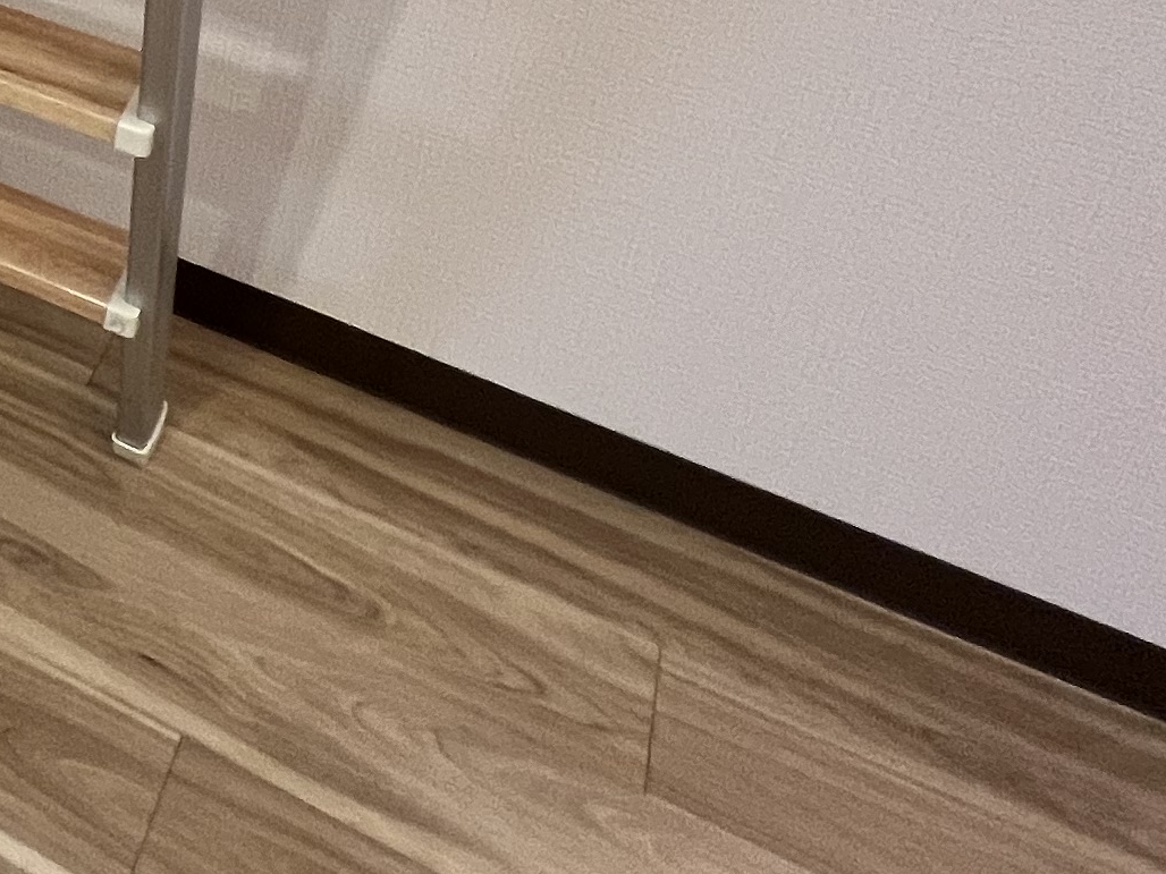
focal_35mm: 51
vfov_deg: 23.6
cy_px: -391
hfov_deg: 25.1
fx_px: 1718
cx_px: -704
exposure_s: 1/50
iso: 160
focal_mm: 1.57
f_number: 1.8
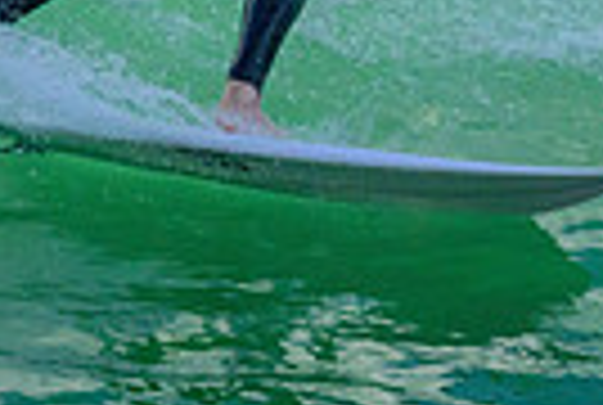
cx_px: 932
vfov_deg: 0.4
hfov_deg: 0.6
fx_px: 57933
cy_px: -187
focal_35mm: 3451
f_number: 11
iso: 2200
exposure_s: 1/2000
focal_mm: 800
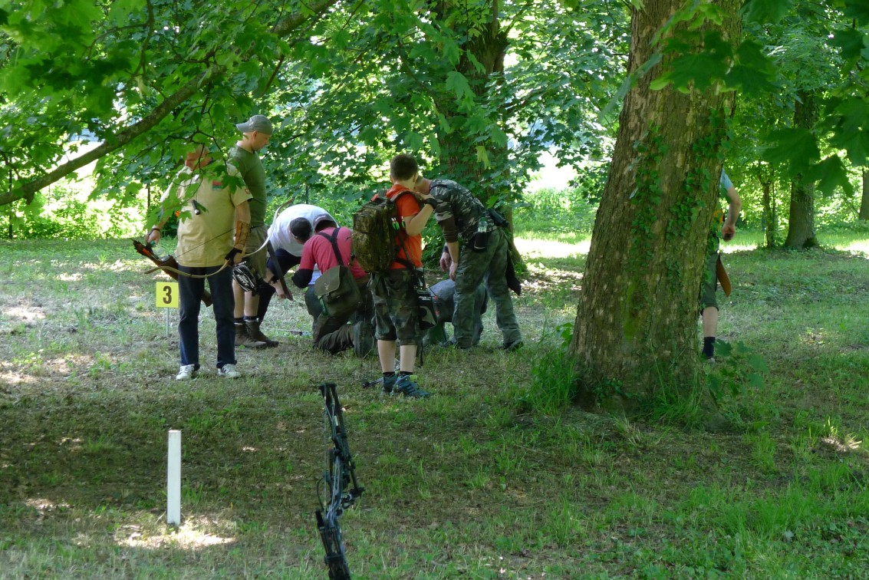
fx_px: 2559
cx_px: 434
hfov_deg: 19.3
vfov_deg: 12.9
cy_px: 290
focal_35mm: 106
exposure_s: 1/125
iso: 320
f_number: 3.3
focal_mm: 19.2
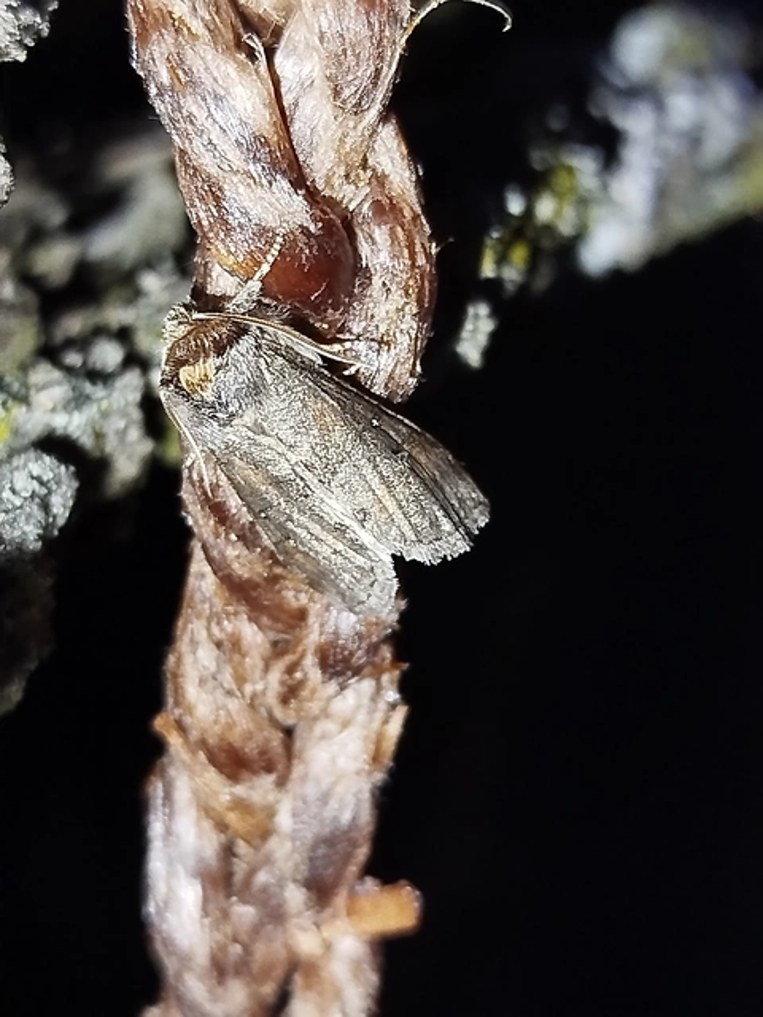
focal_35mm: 72
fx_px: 2116
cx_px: 382
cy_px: 508
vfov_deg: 27.0
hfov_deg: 20.4
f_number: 1.7
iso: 250
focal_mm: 5.31
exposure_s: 1/33
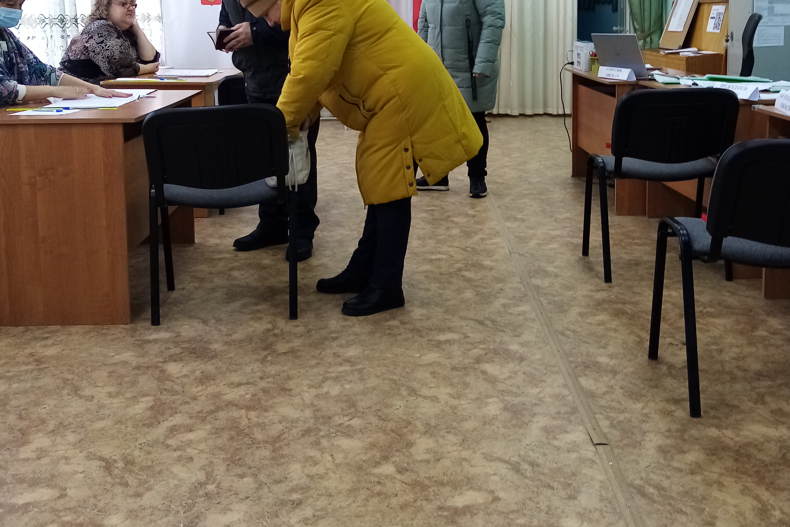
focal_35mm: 37
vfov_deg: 34.9
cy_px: 109
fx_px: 812
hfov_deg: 51.9
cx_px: 396
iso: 129
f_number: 1.8
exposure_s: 1/50
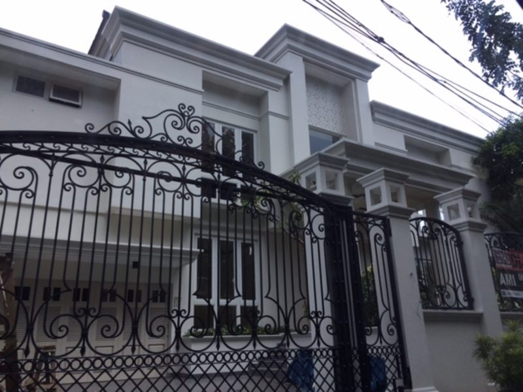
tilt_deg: +13.2
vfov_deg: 48.2
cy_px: 196
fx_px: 438
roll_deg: +2.7
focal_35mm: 29
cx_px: 262
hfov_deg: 61.7
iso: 32
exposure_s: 1/169
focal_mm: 4.15
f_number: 2.2
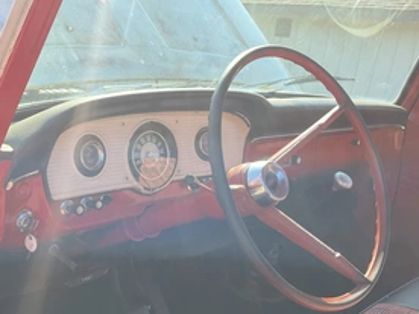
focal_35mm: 42
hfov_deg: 44.4
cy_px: 167
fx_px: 508
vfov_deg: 34.3
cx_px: 152
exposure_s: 1/529
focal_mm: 3
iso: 25
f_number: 1.8
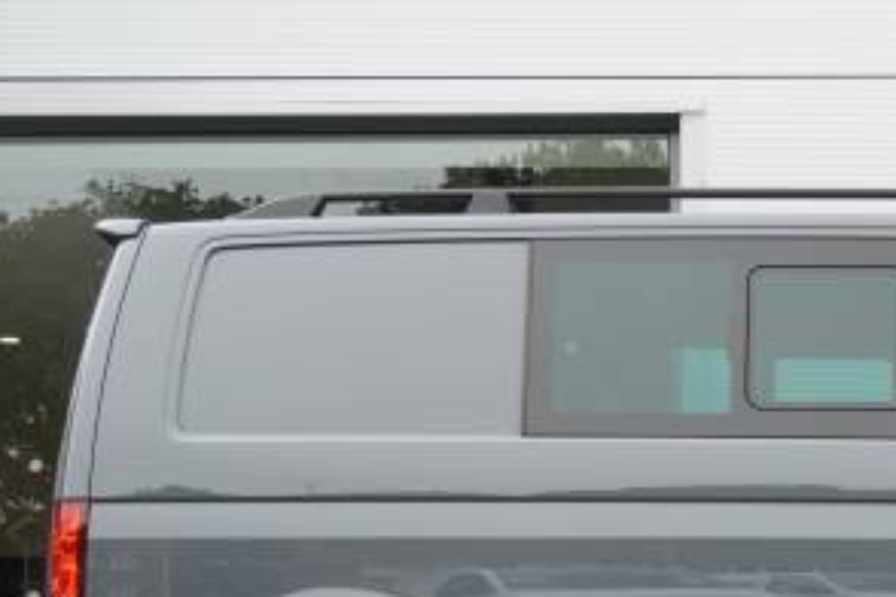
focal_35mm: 98
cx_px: 862
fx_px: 2439
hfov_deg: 20.3
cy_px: 524
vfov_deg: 13.8
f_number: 5
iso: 400
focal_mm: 30
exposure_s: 1/160
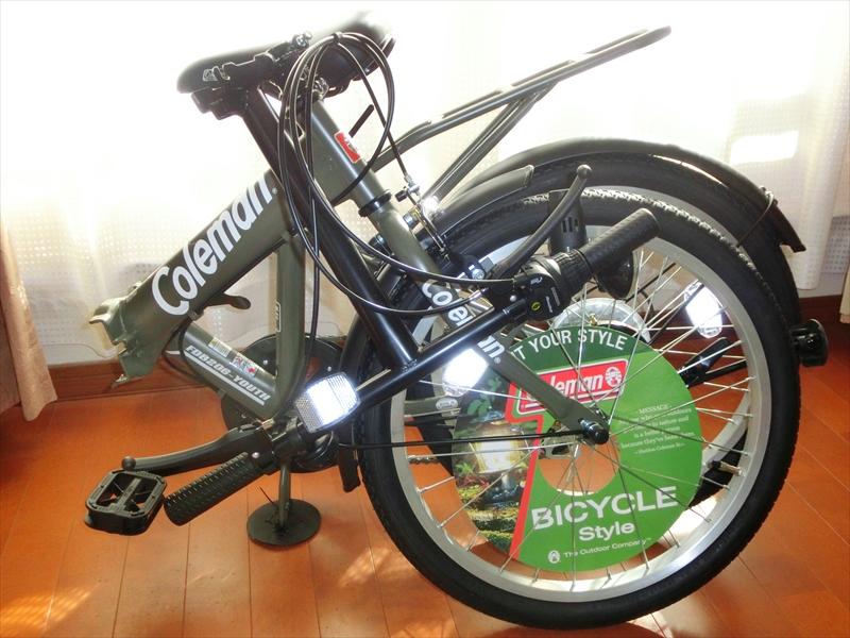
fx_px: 810
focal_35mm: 33
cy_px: 319
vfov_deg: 42.9
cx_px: 425
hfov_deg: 55.4
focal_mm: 5.93
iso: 320
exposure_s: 1/125
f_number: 3.7
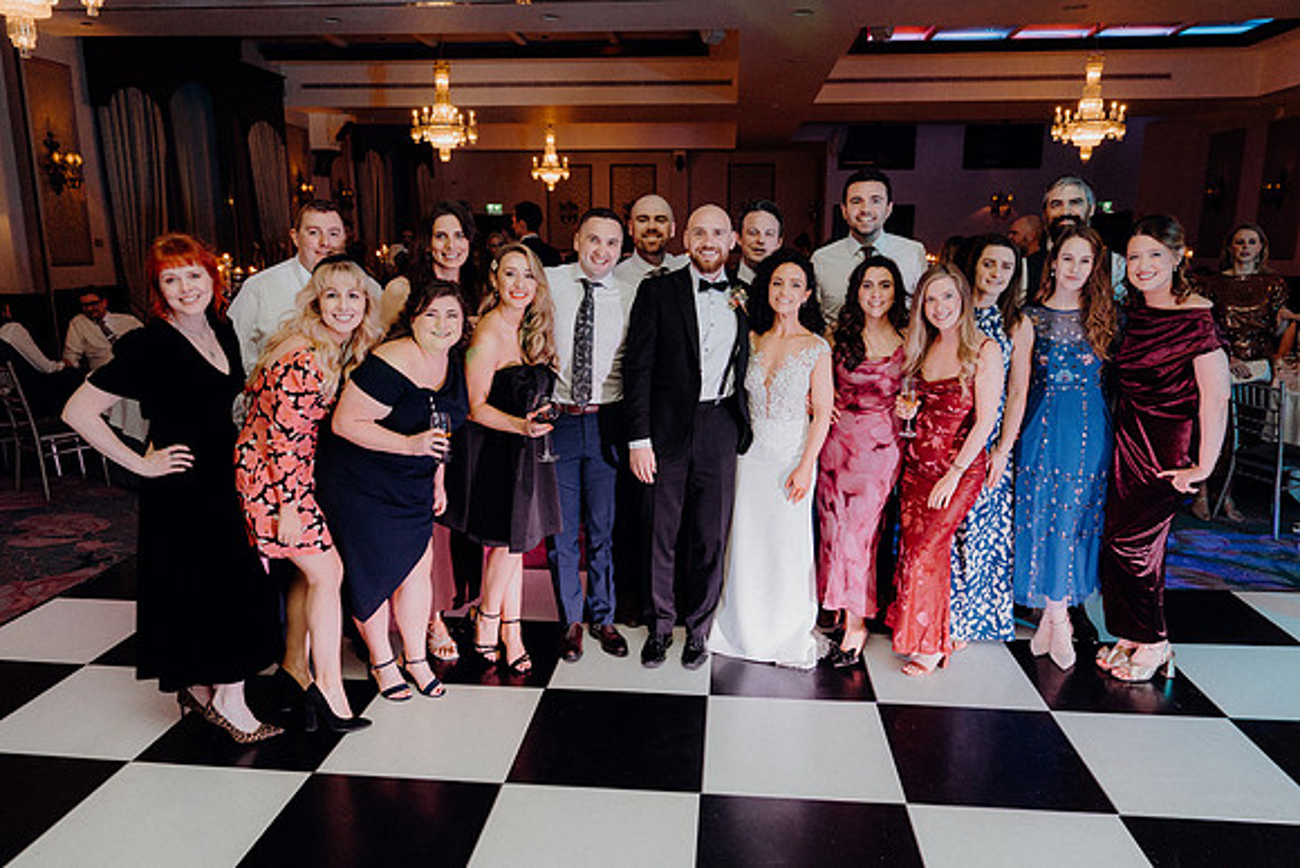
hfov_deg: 71.5
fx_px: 903
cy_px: 434
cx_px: 650
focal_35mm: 25
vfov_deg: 51.3
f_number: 3.5
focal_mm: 25
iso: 2500
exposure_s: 1/160
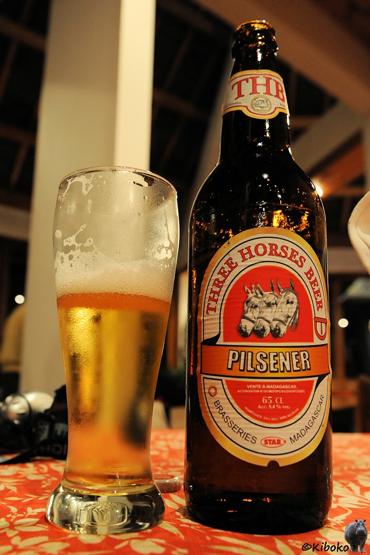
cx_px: 185
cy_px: 278
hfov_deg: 53.1
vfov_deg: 73.7
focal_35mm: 24
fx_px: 370
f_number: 5.6
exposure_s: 1/13
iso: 2000
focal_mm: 24
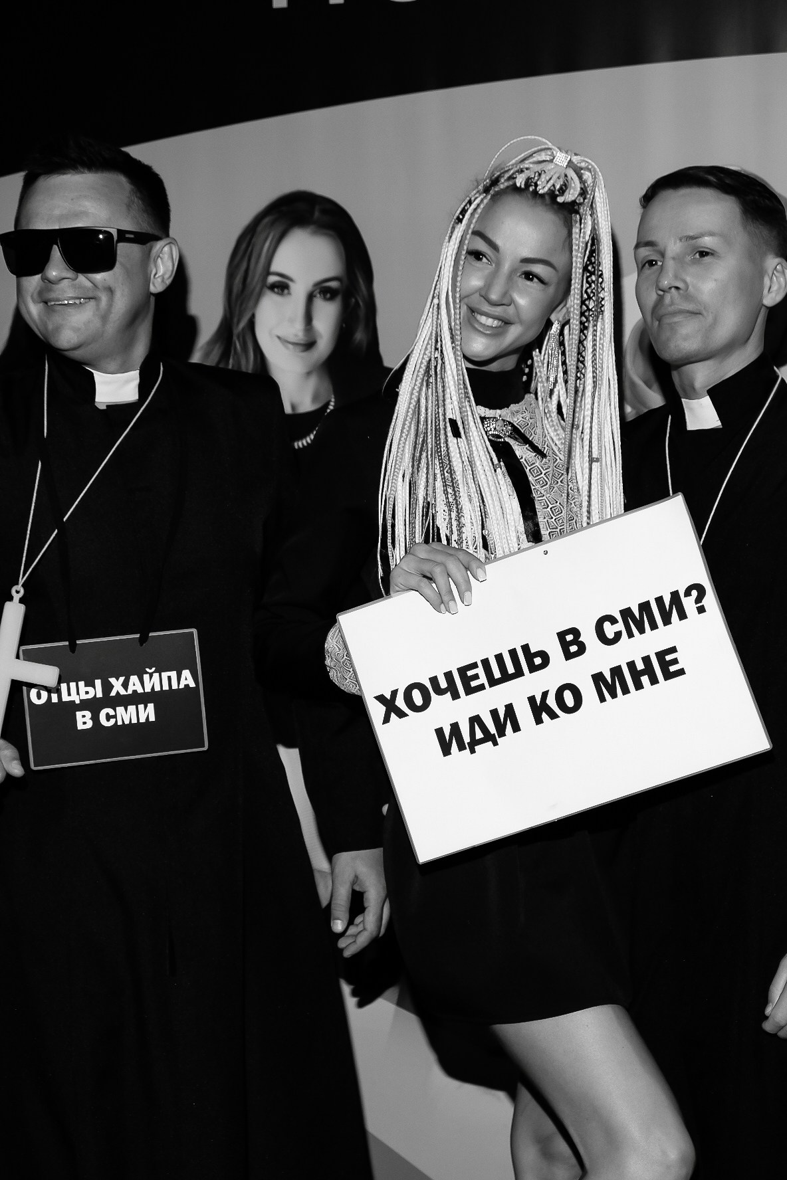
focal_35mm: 73
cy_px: 590
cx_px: 394
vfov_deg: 27.7
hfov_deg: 18.7
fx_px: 2394
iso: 1250
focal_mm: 48.4
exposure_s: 1/125
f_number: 5.6
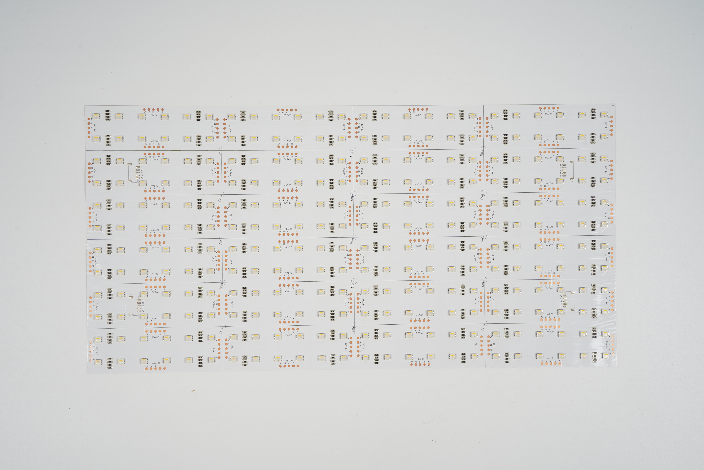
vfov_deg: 35.9
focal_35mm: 37
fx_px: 723
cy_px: 235
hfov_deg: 51.9
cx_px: 352
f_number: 14
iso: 100
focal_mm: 37
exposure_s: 1/125
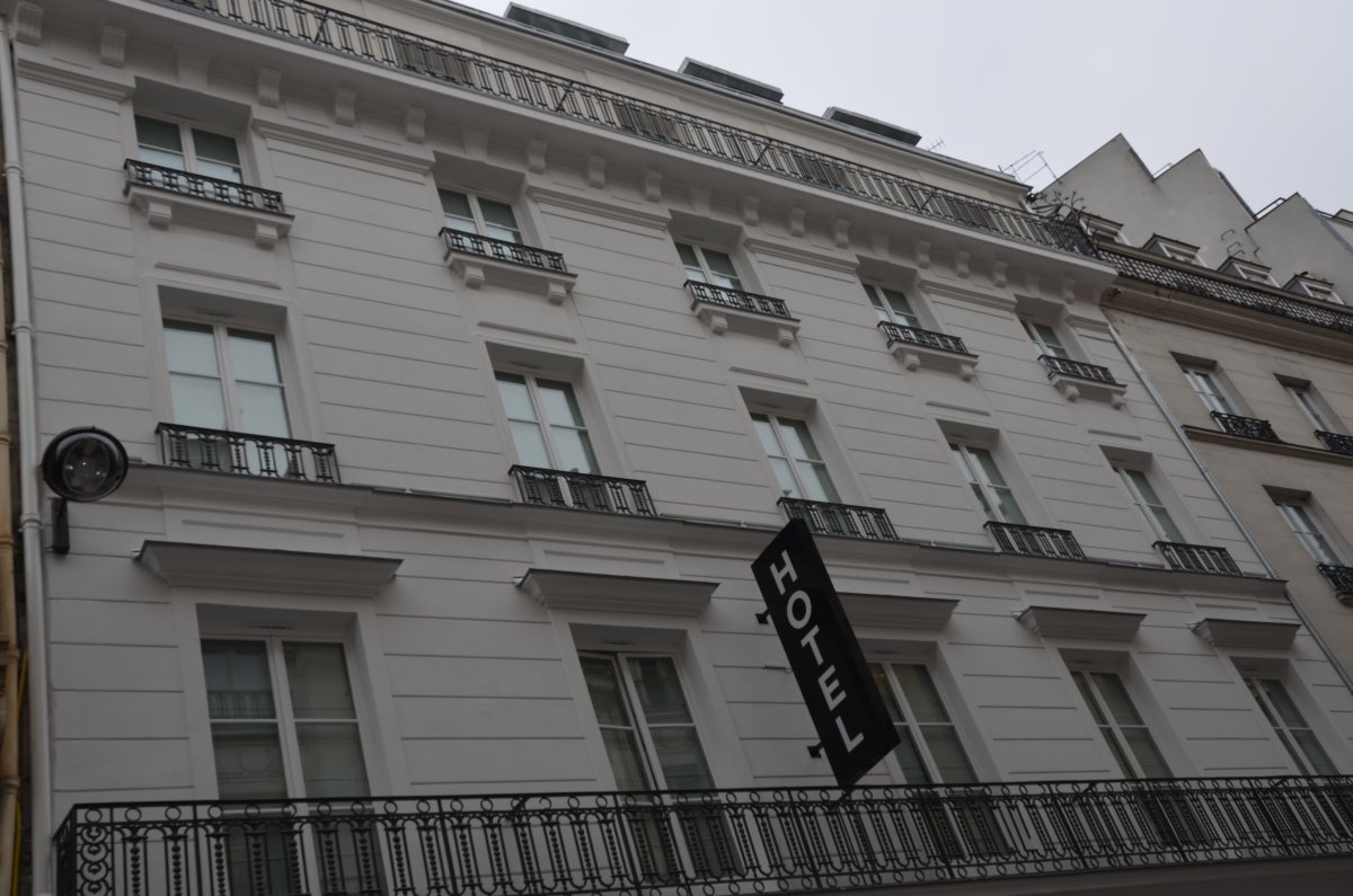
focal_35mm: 38
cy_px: 448
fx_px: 1407
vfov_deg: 35.3
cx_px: 676
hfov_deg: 51.4
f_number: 8
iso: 100
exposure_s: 1/200
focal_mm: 25
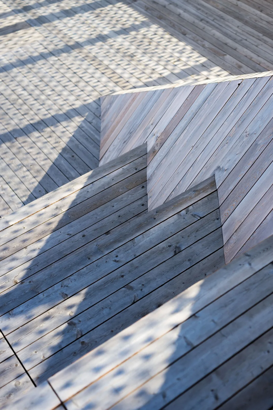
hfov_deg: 27.0
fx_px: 569
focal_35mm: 50
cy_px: 205
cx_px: 136
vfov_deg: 39.6
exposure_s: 1/500
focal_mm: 50
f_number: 2.8
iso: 100
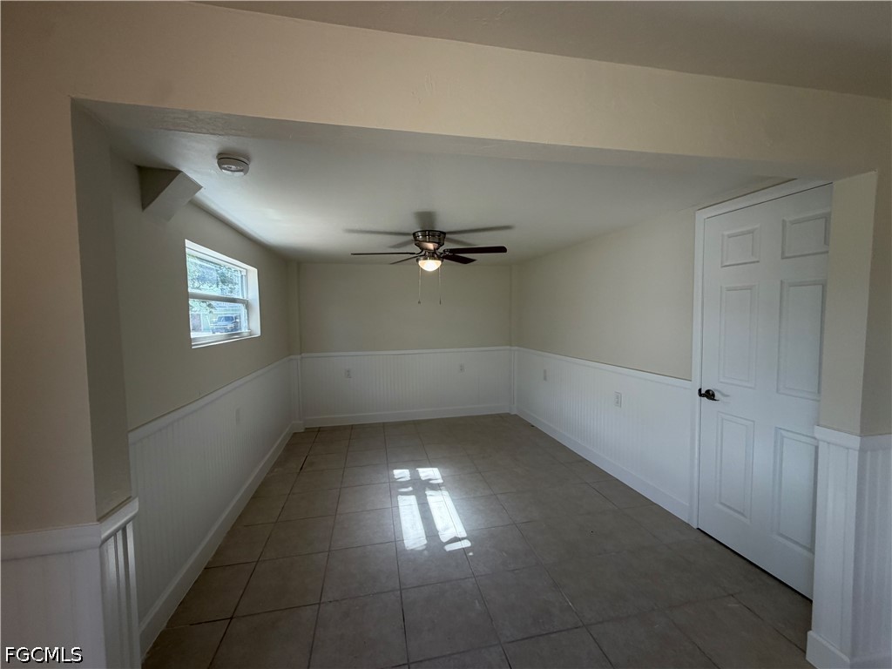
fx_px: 361
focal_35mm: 14
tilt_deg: -2.9
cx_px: 446
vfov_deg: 85.7
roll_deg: +1.0
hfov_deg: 102.1
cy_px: 334
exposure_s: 1/120
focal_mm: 2.22
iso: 100
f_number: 2.2
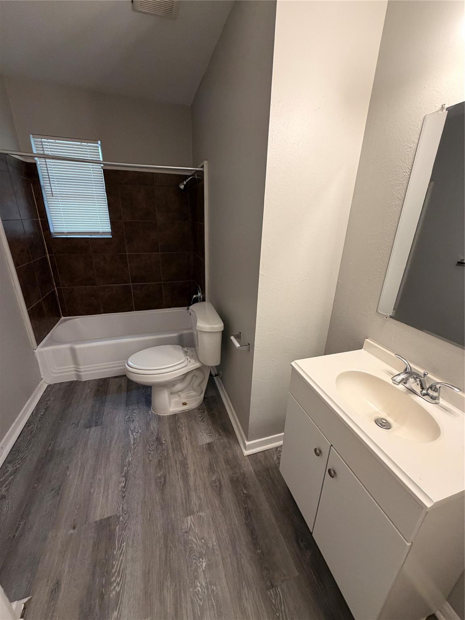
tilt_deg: -20.1
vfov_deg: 102.1
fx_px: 251
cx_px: 232
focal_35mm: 14
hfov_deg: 85.7
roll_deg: -0.9
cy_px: 310
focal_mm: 2.22
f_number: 2.2
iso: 320
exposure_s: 1/120
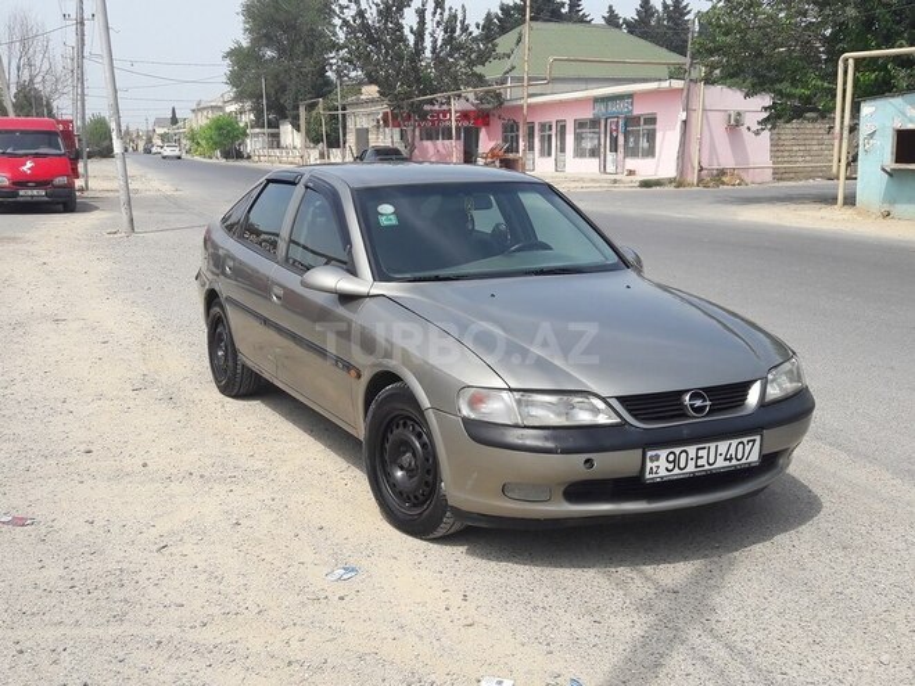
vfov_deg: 49.7
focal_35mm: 28
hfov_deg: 63.4
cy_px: 343
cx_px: 458
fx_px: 740
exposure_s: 1/1689
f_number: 1.9
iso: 40
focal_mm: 3.7
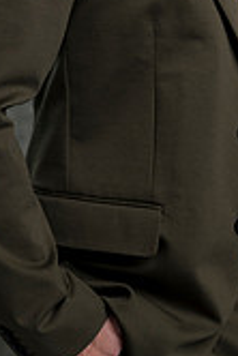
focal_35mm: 230
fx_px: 2276
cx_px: 208
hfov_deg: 6.0
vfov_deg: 8.9
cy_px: -13
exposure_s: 1/200
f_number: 5
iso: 125
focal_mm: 85
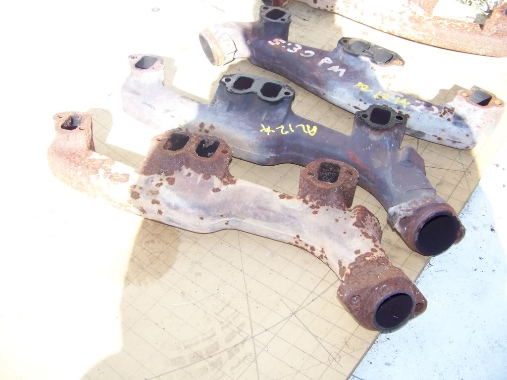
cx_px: 254
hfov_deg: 51.4
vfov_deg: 39.7
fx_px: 527
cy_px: 190
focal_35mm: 36
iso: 200
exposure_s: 1/1000
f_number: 2.8
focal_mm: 5.9
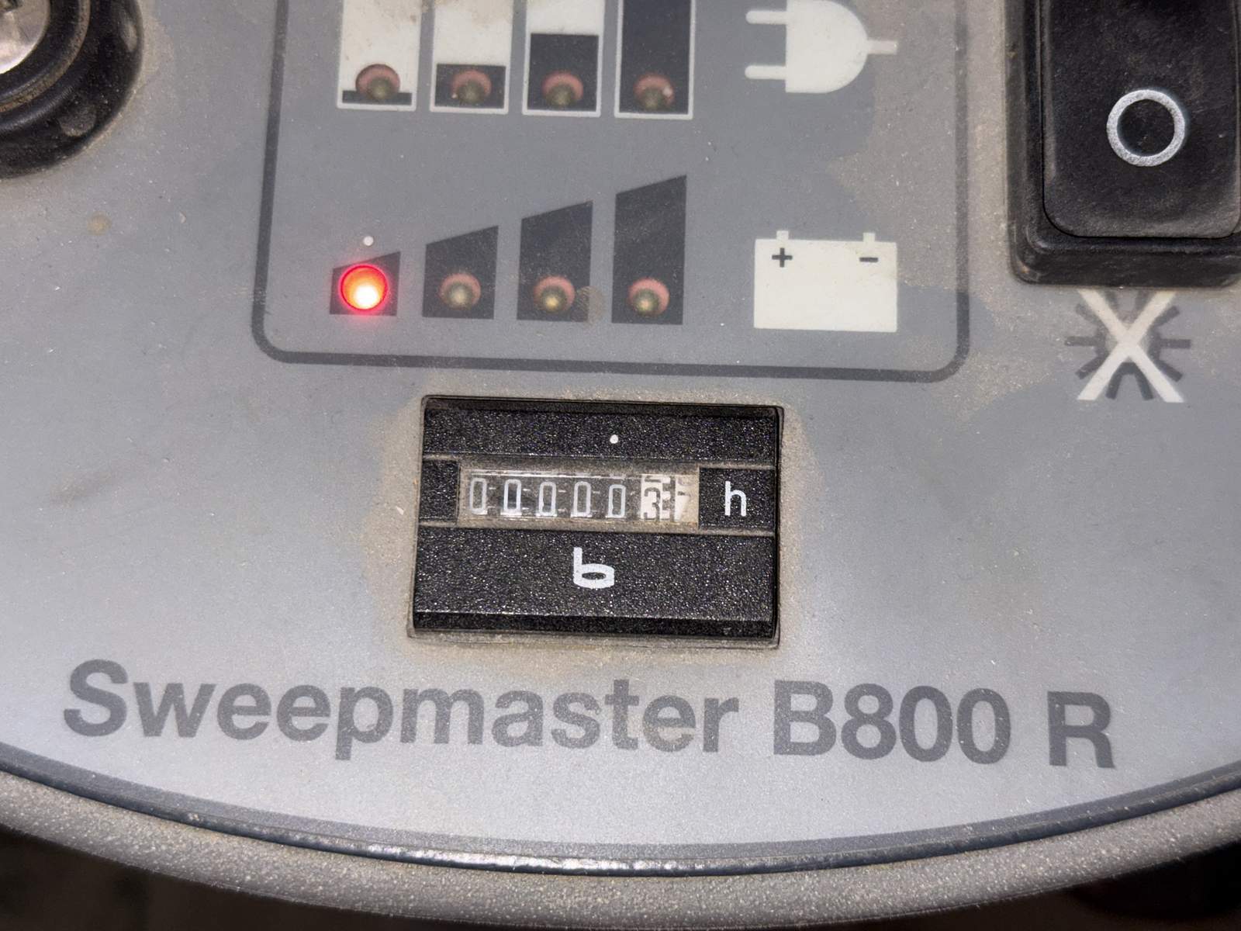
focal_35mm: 48
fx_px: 1721
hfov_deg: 39.7
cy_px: 466
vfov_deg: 30.3
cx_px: 620
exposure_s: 1/42
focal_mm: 6.76
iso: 50
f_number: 1.78
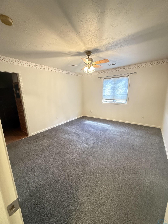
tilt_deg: -10.9
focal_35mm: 14
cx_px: 84
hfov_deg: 85.7
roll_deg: +1.6
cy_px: 112
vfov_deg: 102.1
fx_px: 91
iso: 800
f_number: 2.2
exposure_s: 1/60
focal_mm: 2.22
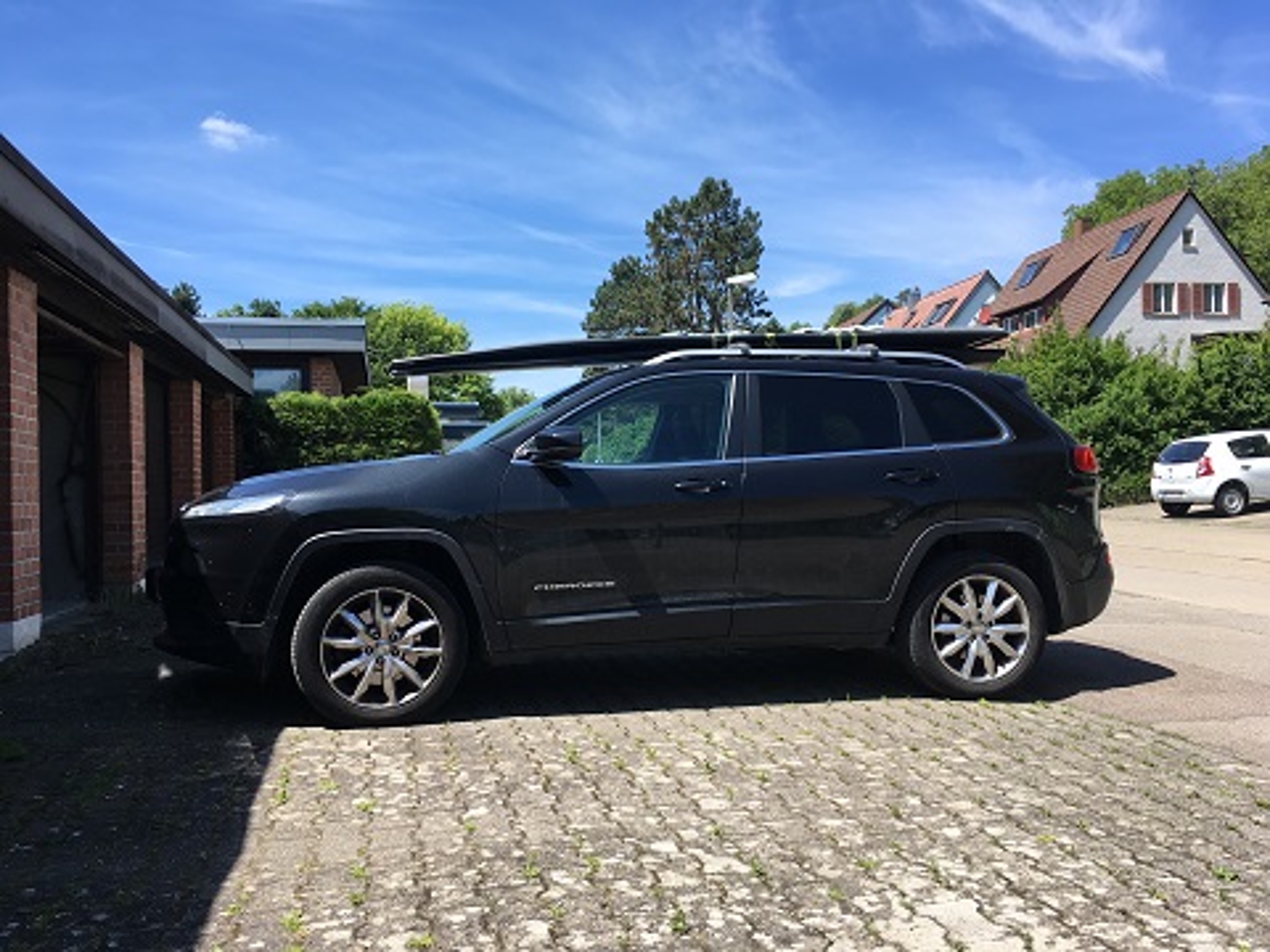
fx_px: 1064
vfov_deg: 48.2
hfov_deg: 61.7
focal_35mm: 29
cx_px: 635
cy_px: 476
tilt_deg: +0.2
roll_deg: +0.8
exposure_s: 1/884
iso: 25
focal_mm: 4.15
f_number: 2.2
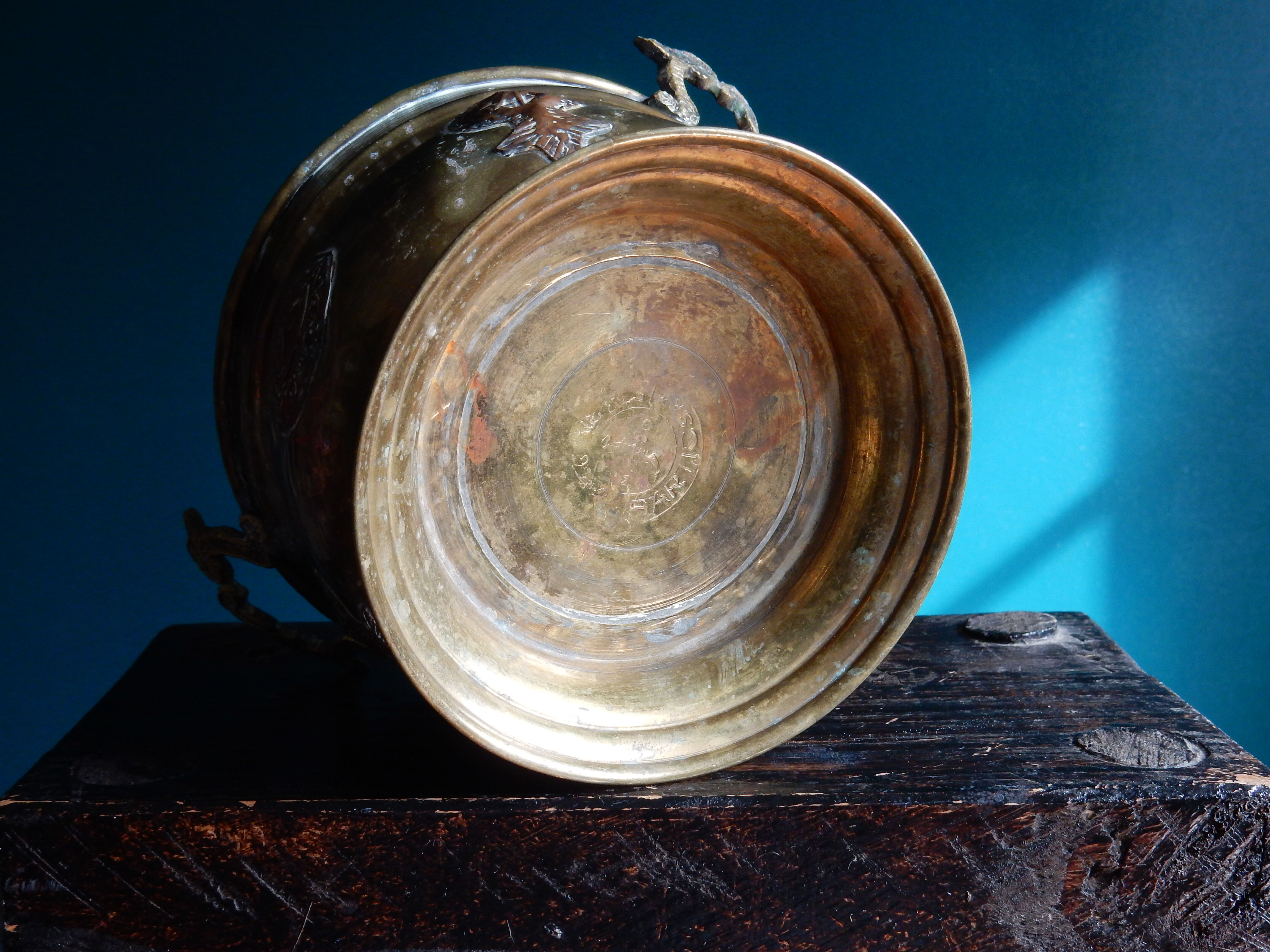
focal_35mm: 43
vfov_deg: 33.6
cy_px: 476
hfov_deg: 43.9
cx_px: 635
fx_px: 1578
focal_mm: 7.6
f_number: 4.2
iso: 220
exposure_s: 1/40
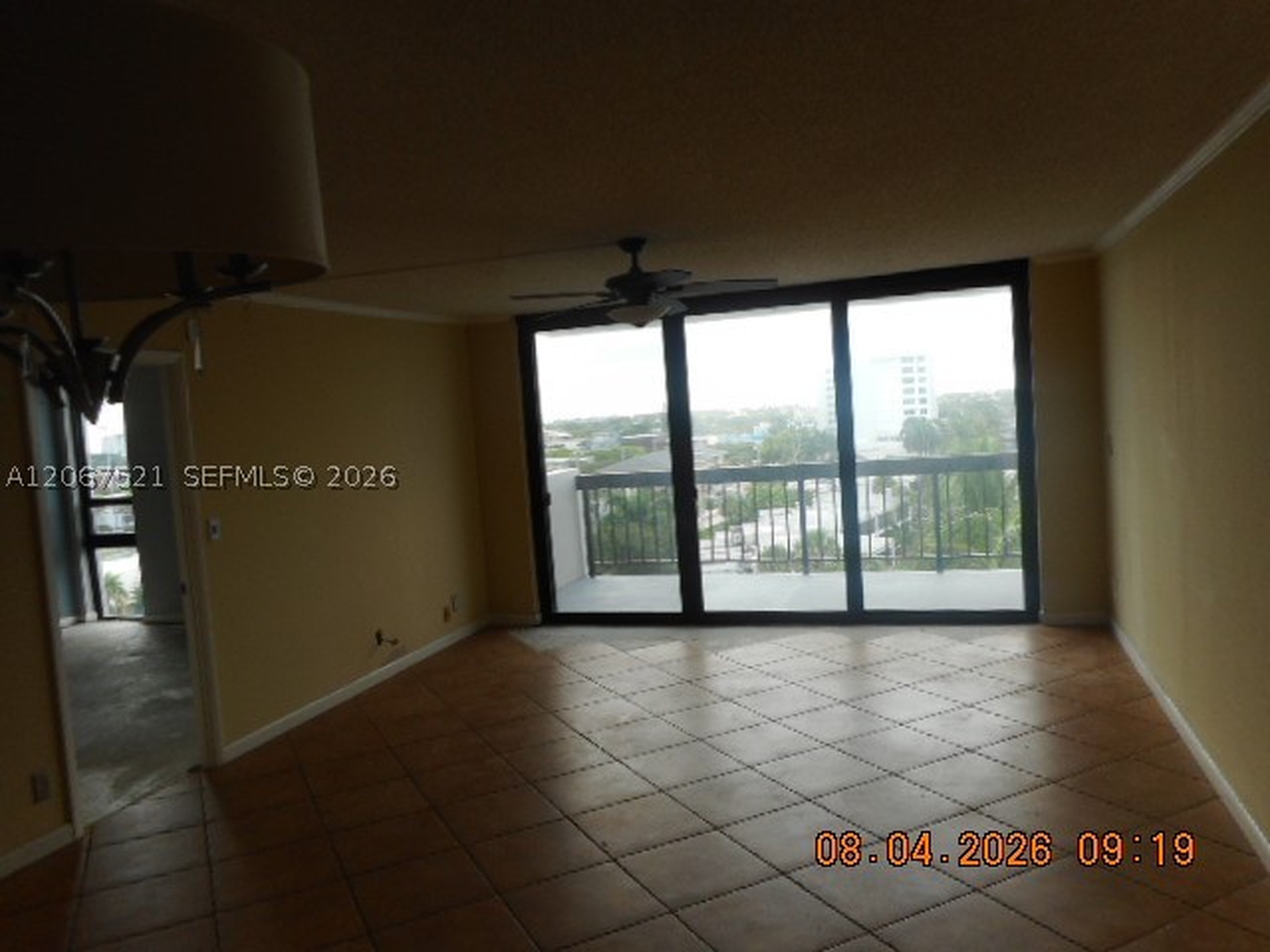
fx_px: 917
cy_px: 476
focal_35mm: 25
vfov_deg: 54.9
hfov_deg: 69.4
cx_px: 635
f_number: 3.7
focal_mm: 4.5
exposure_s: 1/80
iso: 80
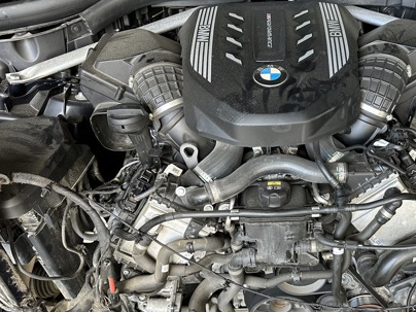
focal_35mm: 38
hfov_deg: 47.9
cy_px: 196
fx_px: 457
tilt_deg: -38.8
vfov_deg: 37.5
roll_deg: +0.2
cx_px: 287
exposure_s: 1/106
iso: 250
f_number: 1.78
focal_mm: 6.86
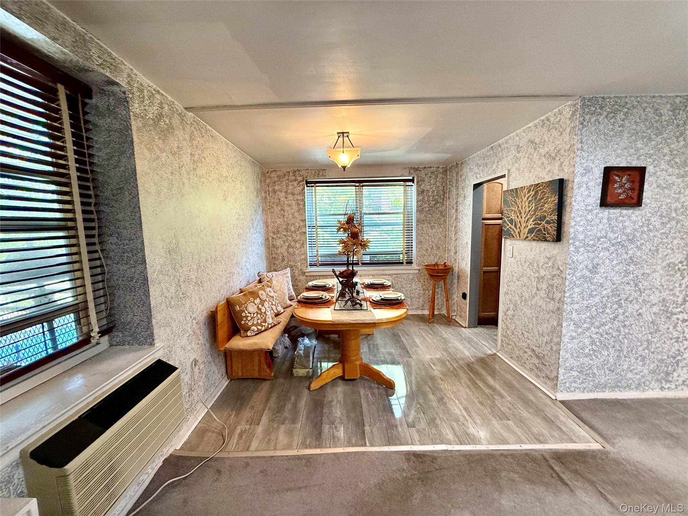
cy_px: 258
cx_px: 344
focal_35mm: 14
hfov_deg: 102.1
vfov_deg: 85.7
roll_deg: +0.8
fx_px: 278
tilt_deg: -5.9
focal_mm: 2.22
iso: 500
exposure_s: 1/120
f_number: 2.2
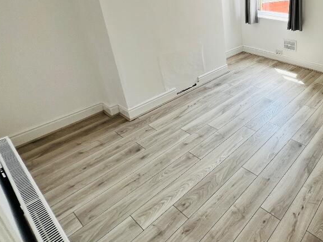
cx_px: 278
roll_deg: -0.4
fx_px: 215
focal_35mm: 23
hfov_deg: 64.2
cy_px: 61
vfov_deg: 56.0
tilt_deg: -20.7
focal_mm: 1.57
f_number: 1.8
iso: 32
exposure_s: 1/144
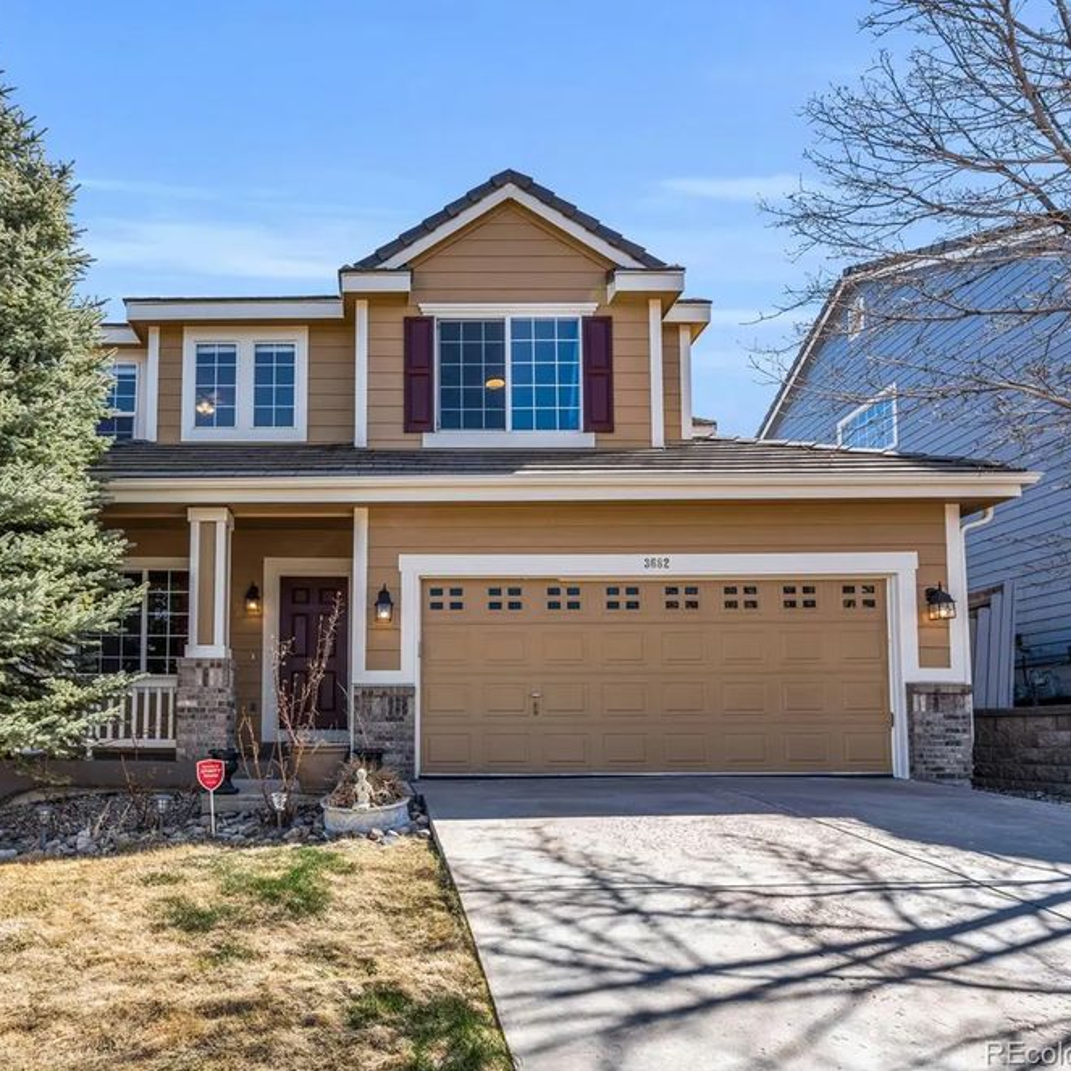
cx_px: 325
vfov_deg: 72.1
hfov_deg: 69.3
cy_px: 523
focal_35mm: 21
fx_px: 735
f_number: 9
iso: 200
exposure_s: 1/160
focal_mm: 16
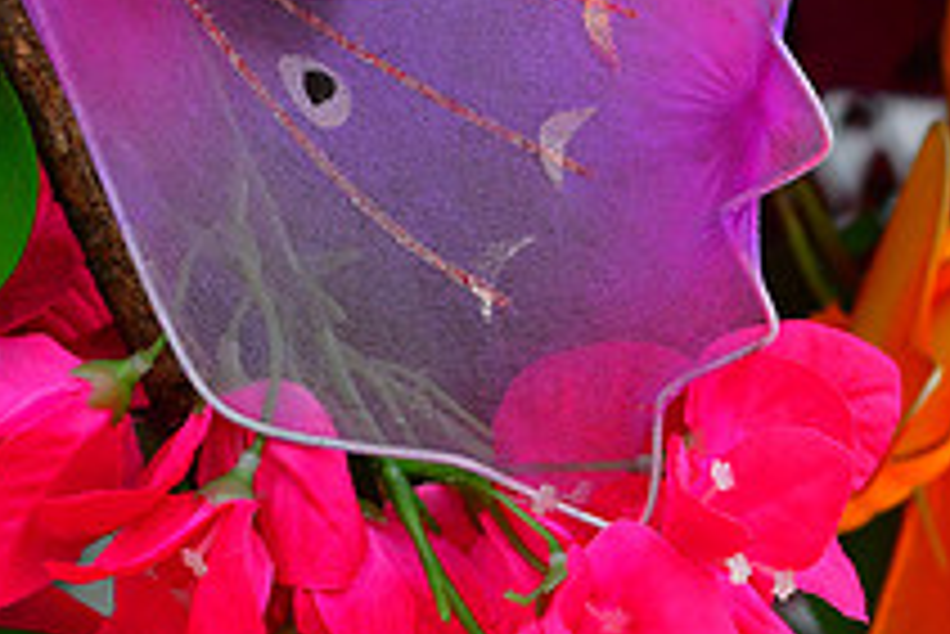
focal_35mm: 556
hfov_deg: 3.7
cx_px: 594
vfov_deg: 2.5
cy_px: -191
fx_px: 14682
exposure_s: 1/250
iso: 360
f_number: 11
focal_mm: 135
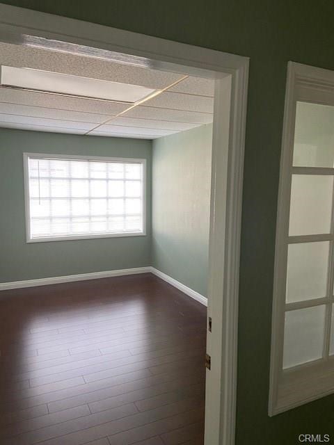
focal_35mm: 26
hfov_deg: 53.1
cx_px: 167
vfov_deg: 67.3
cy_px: 222
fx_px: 334
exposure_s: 1/60
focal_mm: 4.25
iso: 160
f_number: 1.8
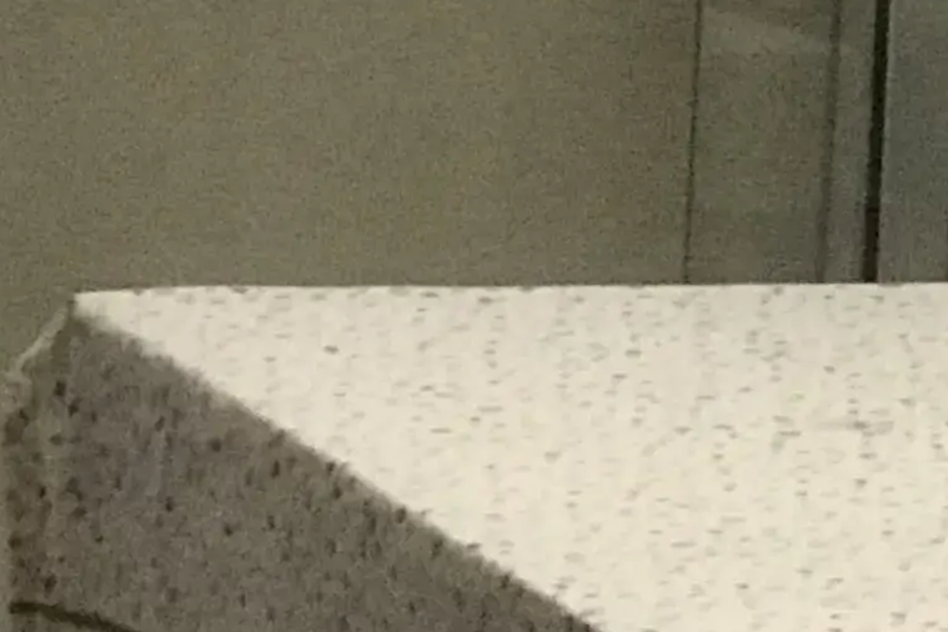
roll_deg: -3.1
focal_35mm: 315
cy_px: -345
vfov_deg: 4.3
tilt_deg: -3.9
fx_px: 8294
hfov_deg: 6.2
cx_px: 2282
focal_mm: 6.6
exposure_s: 1/60
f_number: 2.8
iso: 200
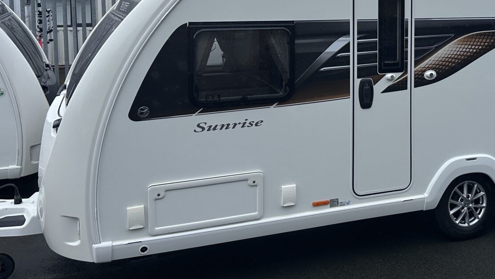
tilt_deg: -1.1
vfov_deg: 24.1
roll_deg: +0.8
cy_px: 20
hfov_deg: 41.7
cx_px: 366
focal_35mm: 48
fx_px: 630
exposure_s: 1/3717
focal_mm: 6.86
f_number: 1.78
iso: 80
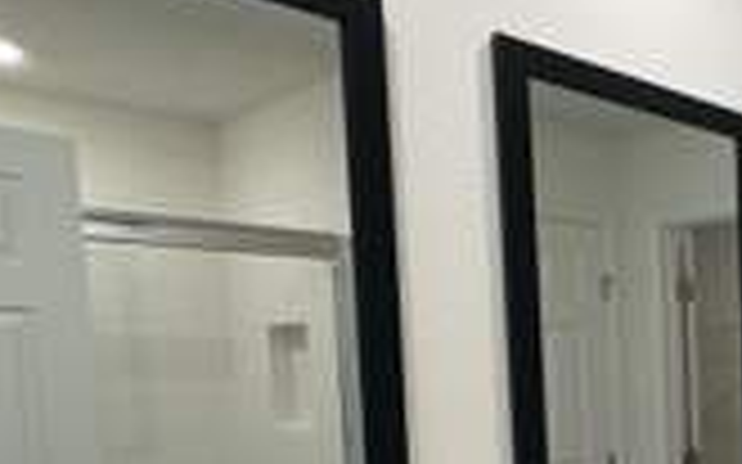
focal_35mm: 43
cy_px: 426
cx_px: 886
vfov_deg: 28.6
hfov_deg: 36.1
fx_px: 869
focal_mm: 2.22
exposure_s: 1/120
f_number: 2.2
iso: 160
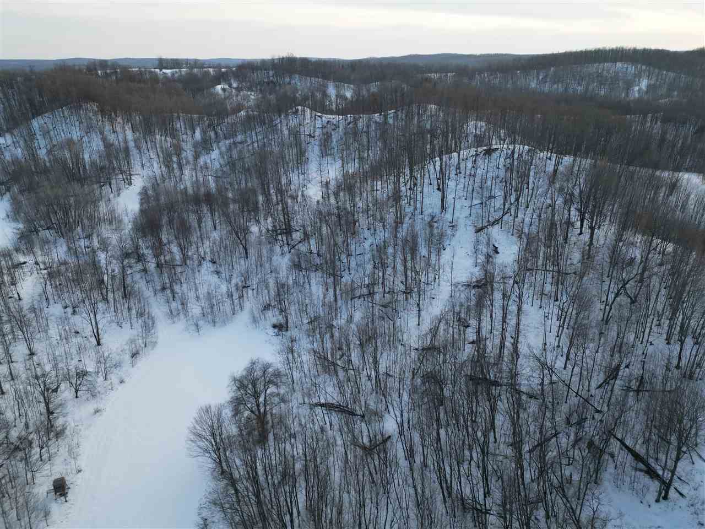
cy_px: 264
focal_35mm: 24
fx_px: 489
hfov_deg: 71.6
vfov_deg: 56.8
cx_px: 352
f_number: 1.7
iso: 200
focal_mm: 6.72
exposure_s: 1/640
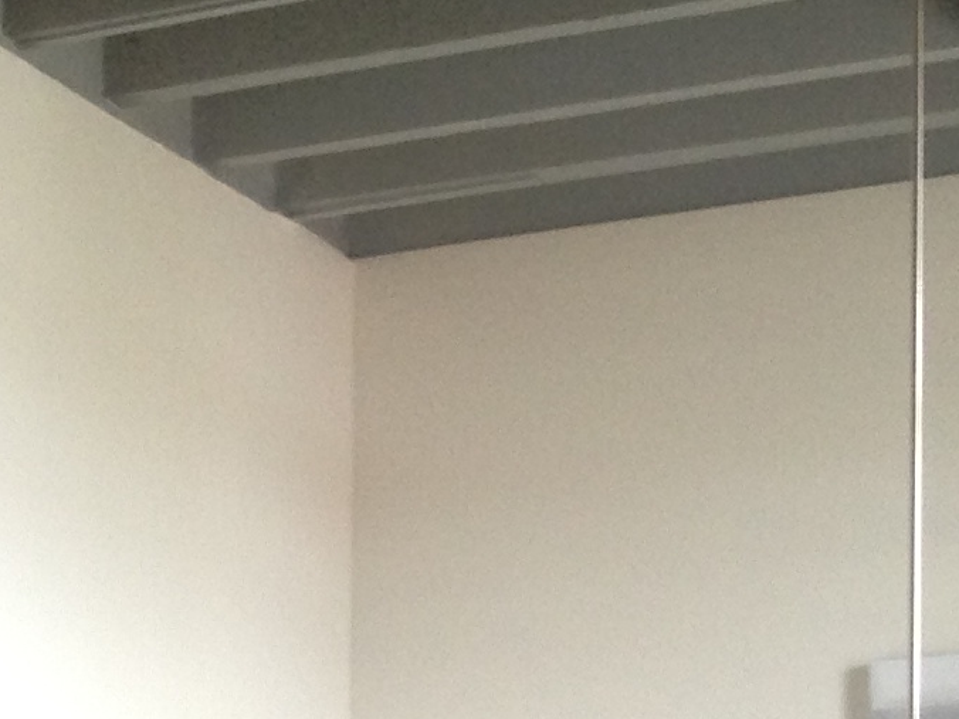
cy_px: 1313
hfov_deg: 11.1
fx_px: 4682
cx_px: -593
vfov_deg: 8.4
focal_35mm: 169
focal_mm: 4.28
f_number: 2.4
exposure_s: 1/20
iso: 100
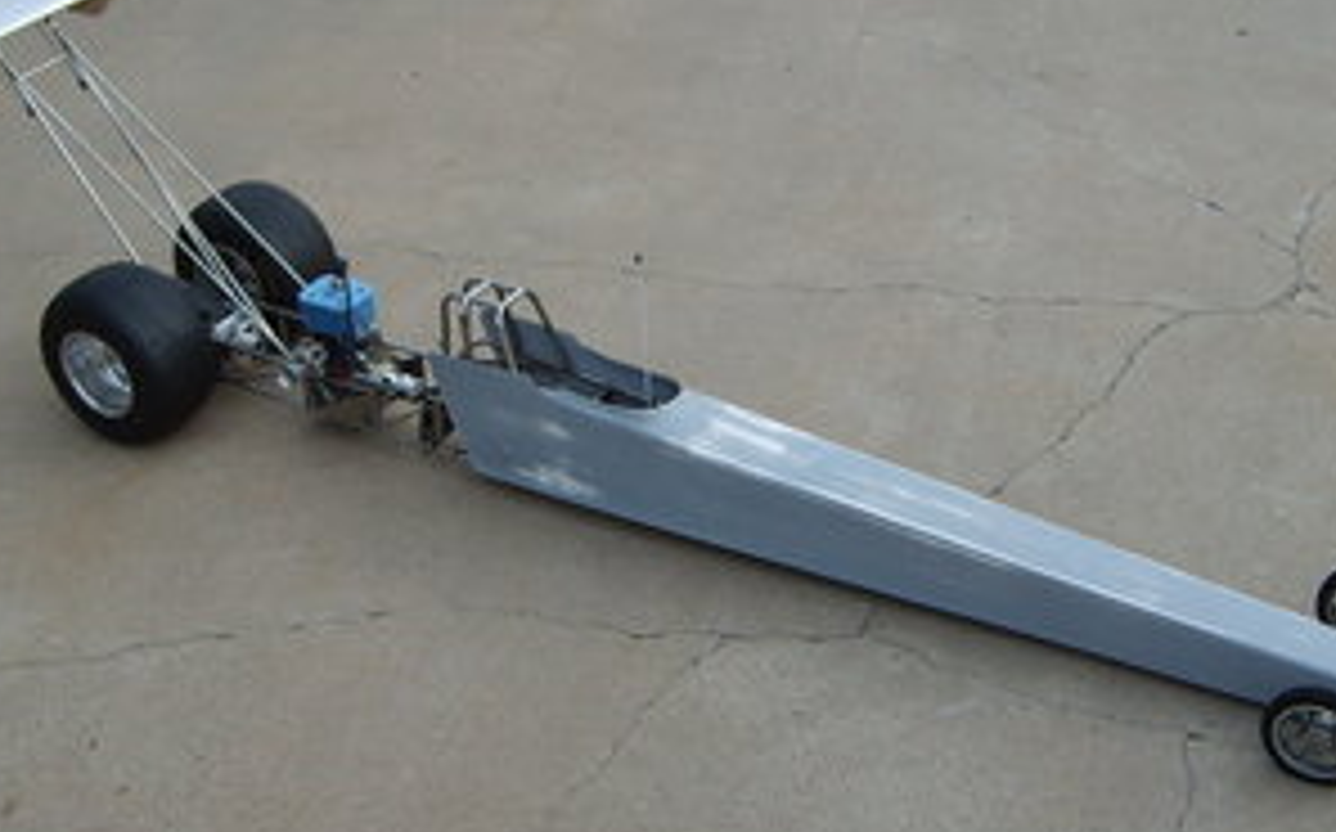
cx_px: 684
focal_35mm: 50
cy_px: 423
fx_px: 1819
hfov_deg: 40.3
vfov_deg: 25.8
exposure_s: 1/750
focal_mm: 5.8
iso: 50
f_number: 2.8
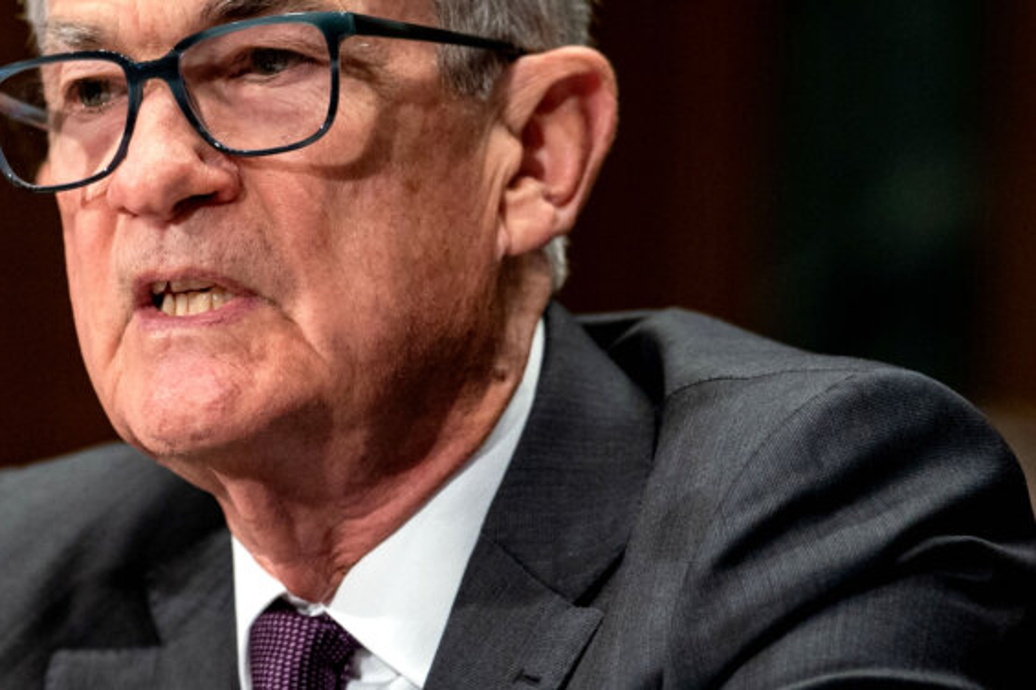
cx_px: 171
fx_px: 8312
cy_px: 338
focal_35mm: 289
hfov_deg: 7.1
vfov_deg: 4.7
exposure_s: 1/320
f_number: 2
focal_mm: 91
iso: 800
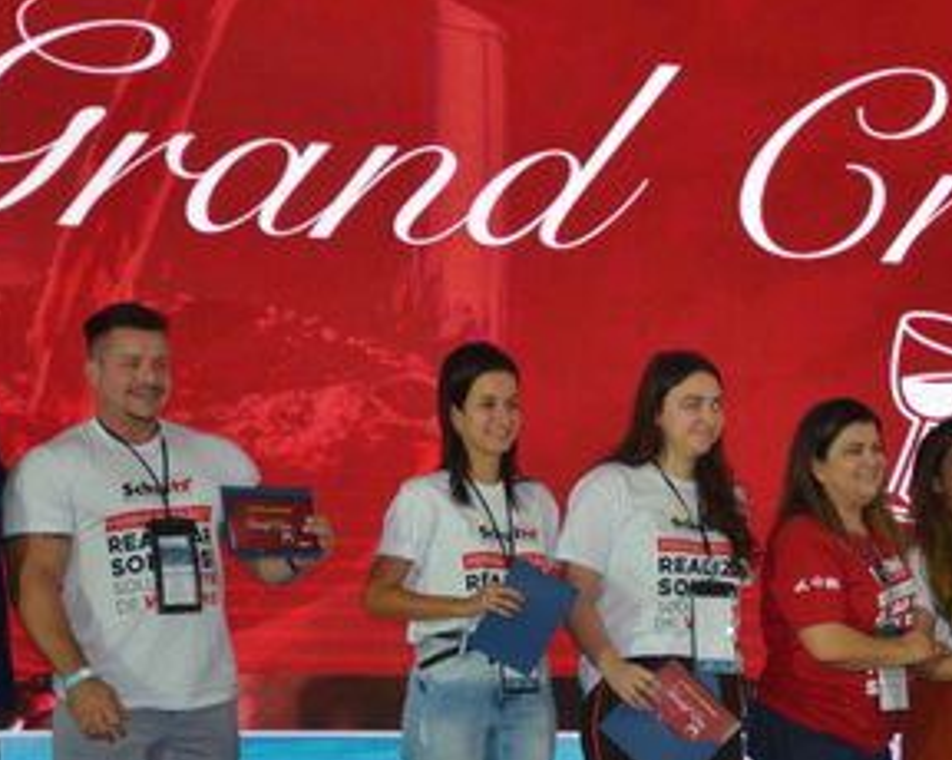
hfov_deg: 9.4
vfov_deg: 7.5
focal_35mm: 205
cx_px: 760
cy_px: 549
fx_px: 5772
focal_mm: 60
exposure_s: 1/60
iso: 800
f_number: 5
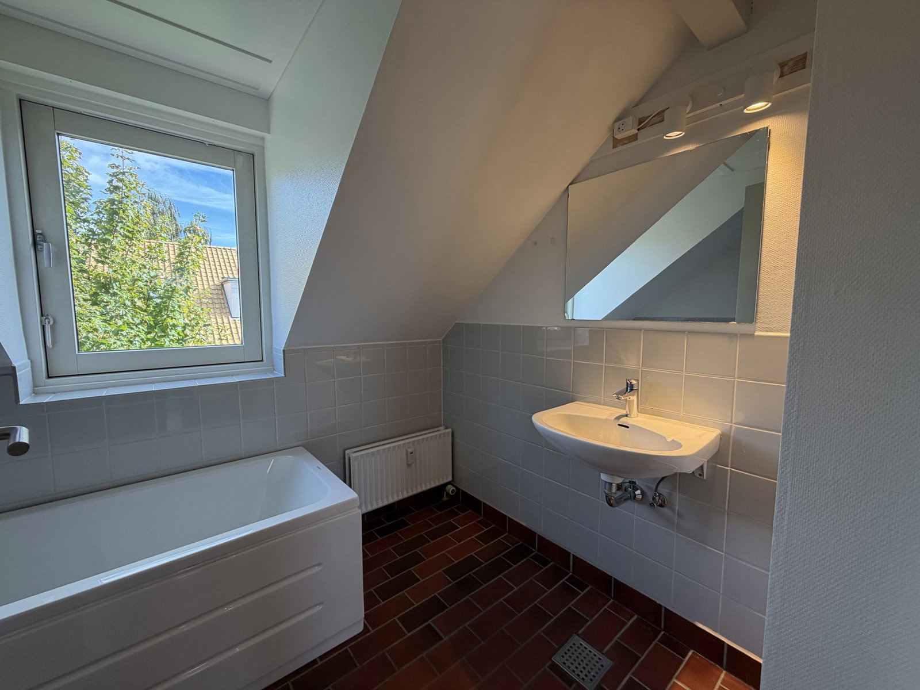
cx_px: 460
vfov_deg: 85.7
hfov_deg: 102.1
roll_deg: -0.1
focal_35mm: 14
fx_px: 372
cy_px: 345
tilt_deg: -5.1
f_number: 2.2
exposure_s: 1/100
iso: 80
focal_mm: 2.22
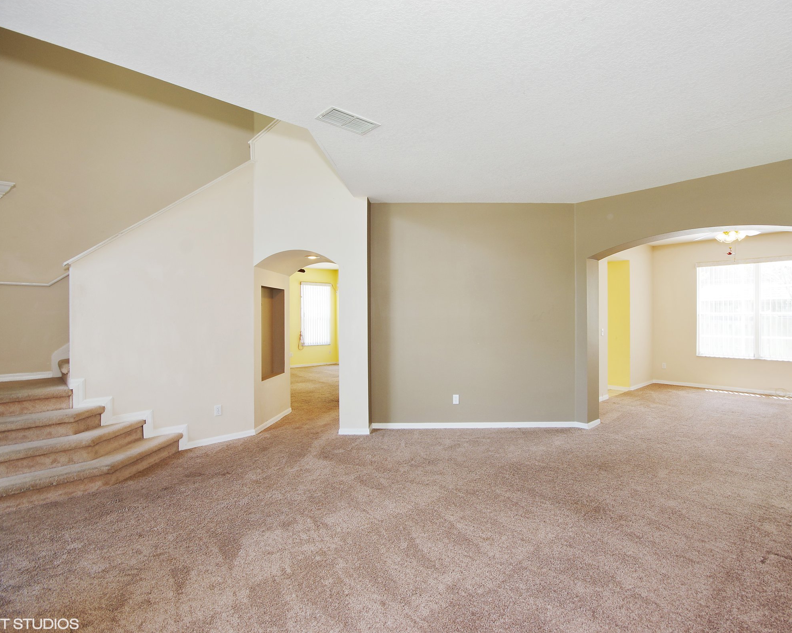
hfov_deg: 89.3
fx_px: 399
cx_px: 438
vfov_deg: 77.0
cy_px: 316
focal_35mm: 17
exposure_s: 1/10
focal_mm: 10
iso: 200
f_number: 7.1
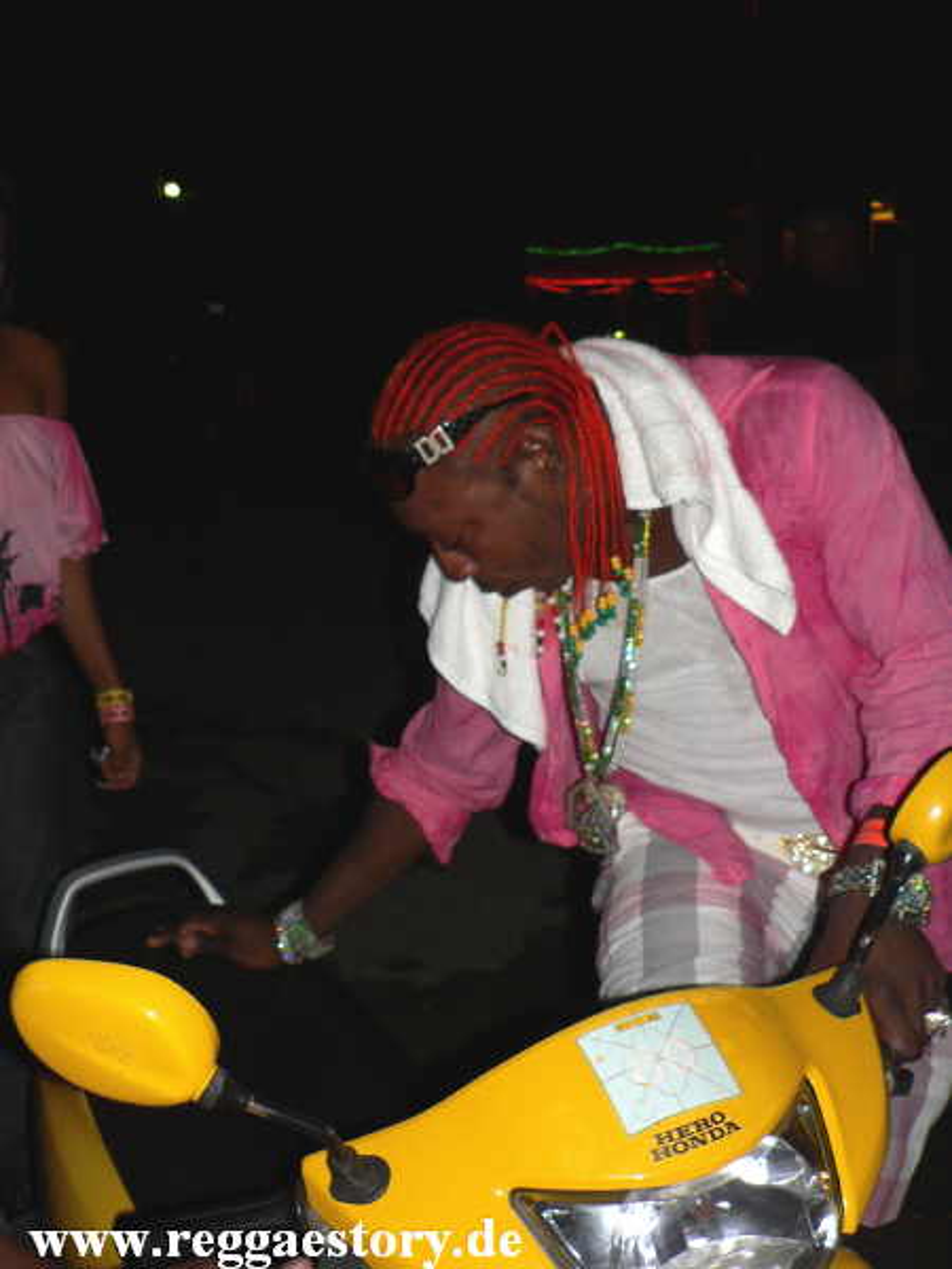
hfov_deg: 40.7
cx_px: 476
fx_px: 1283
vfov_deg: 52.6
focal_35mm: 35
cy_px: 634
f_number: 2.8
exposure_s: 1/60
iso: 100
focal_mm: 6
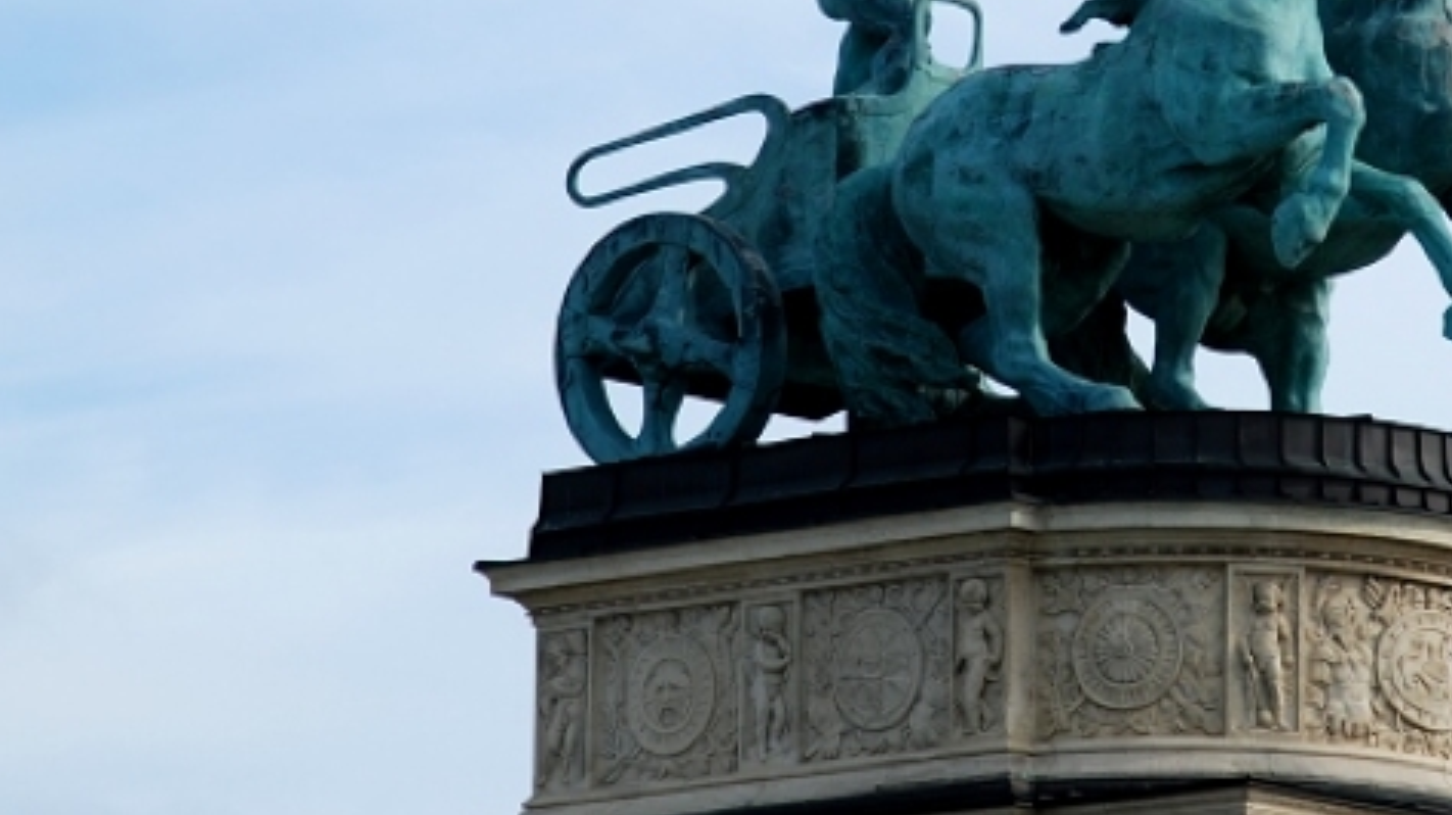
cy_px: 37
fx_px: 13810
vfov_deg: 3.4
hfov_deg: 6.0
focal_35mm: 359
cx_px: 1084
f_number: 11
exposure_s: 1/125
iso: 100
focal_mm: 135
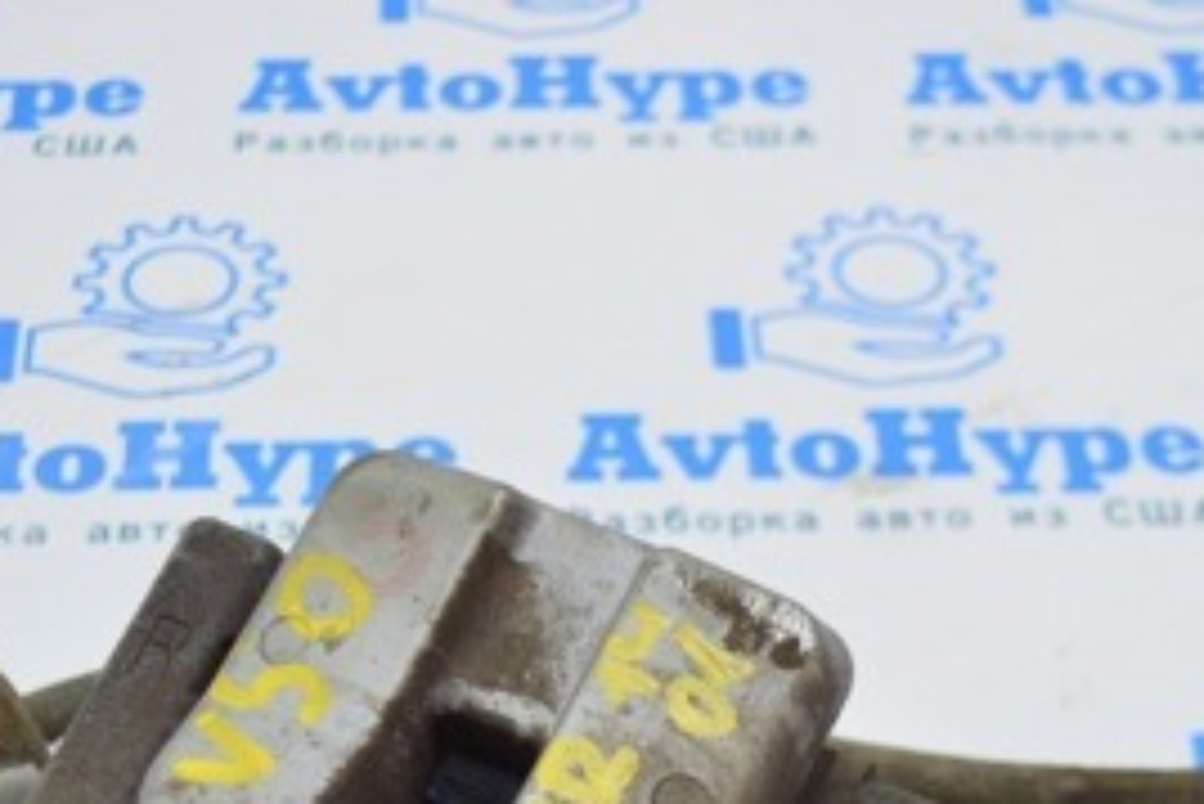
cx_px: 521
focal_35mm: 93
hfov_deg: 21.9
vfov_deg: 14.5
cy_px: 829
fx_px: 3112
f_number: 4
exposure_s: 1/50
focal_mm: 26
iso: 400
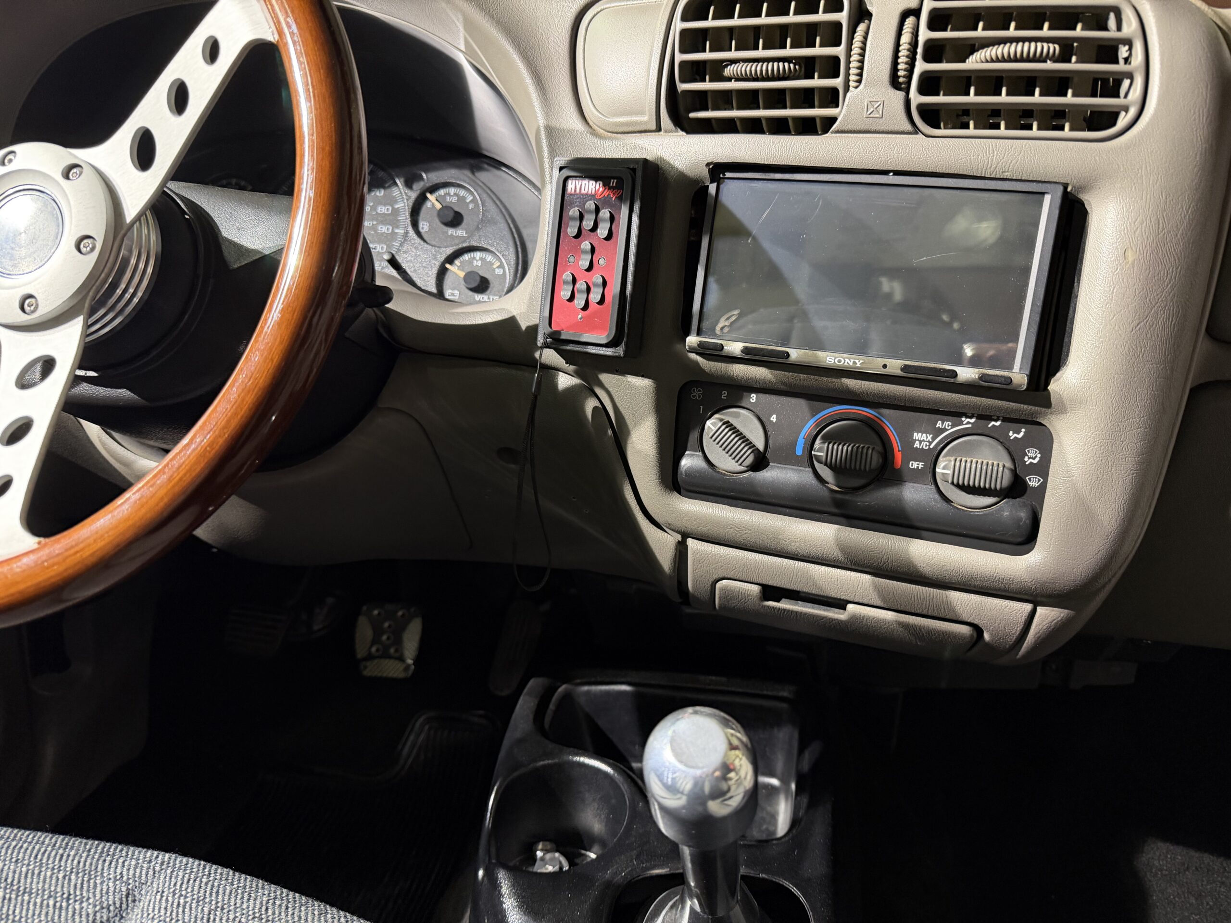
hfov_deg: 71.6
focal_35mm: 24
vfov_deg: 56.8
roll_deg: -1.9
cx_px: 616
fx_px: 853
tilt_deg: -12.7
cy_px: 462
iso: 250
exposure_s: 1/60
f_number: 1.78
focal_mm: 6.76
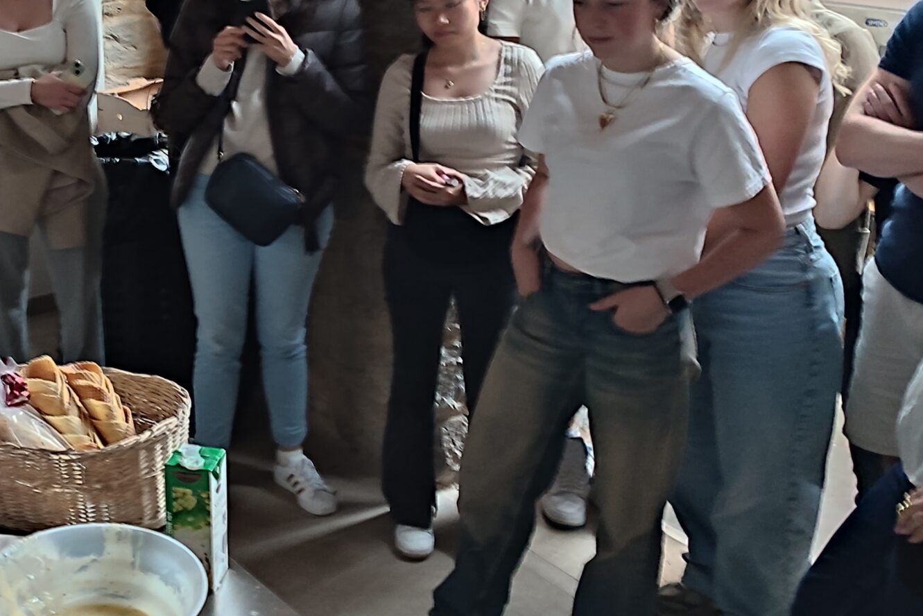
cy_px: 183
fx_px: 1282
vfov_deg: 26.8
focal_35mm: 50
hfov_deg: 38.2
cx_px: 194
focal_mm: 6.04
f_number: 1.9
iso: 1056
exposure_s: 1/20
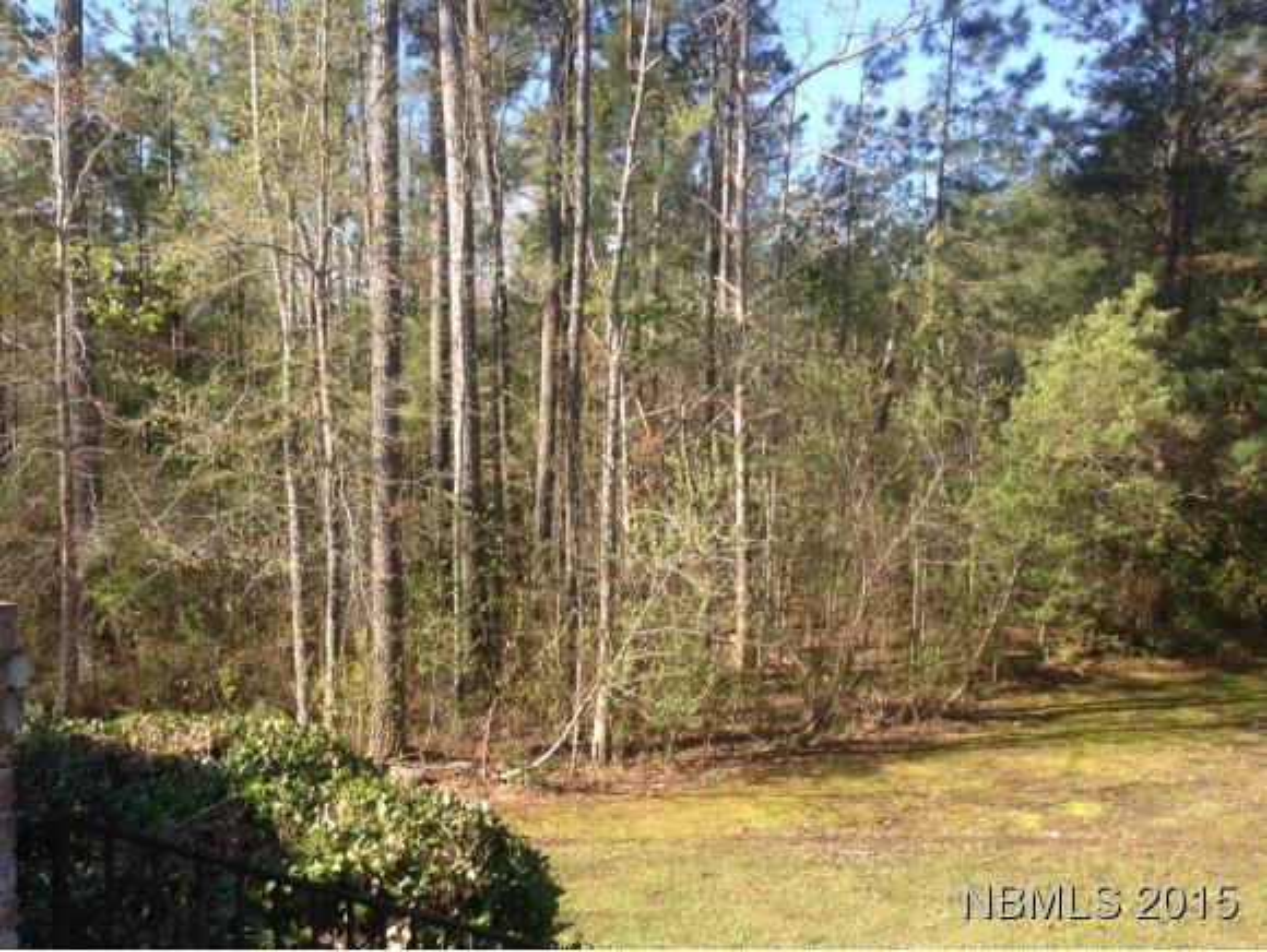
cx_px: 634
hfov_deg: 55.3
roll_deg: -0.9
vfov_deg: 43.0
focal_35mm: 33
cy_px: 476
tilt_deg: -2.1
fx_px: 1209
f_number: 2.4
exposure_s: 1/417
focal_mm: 4.12
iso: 50
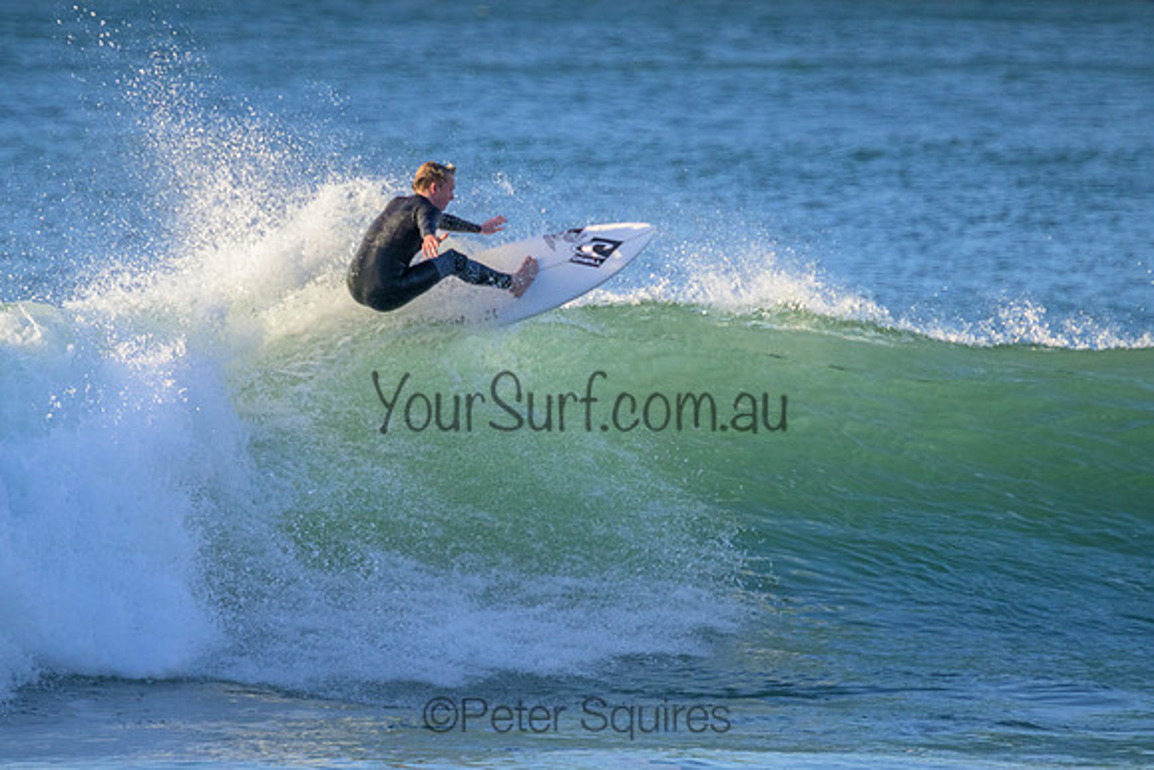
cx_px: 503
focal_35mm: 902
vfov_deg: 1.5
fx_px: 28922
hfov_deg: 2.3
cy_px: 344
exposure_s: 1/1000
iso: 3200
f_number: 11
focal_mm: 800
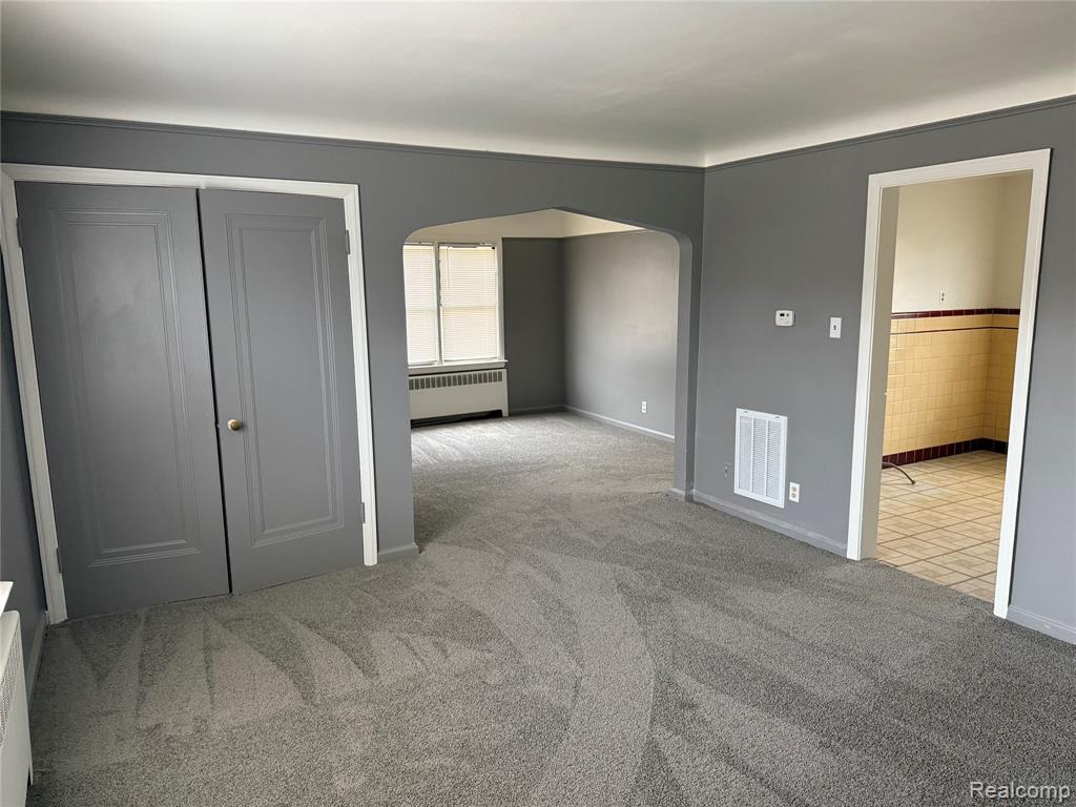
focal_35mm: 24
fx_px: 746
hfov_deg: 71.6
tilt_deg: -9.8
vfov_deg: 56.8
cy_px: 404
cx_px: 538
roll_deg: +0.6
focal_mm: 6.76
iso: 320
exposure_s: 1/60
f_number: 1.78
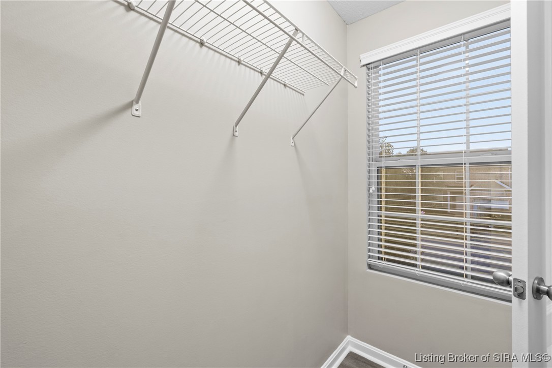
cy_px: 184
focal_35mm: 15
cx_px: 276
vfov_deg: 77.3
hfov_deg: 100.4
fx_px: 230
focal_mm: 10
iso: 400
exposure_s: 1
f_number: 8
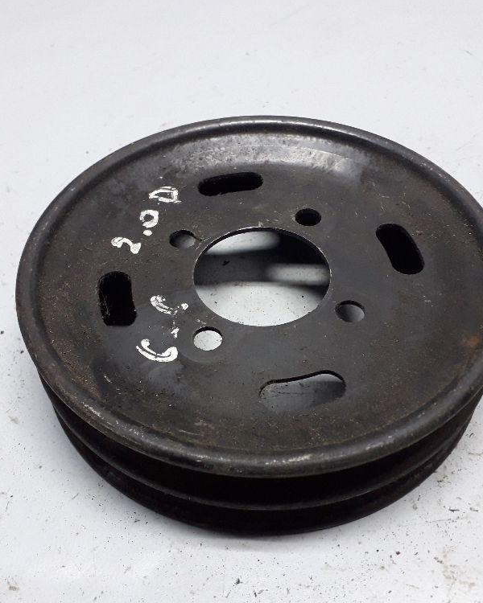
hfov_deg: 41.1
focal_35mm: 36
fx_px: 643
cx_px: 225
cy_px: 307
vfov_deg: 50.3
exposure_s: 1/25
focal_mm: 3.6
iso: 200
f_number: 1.9
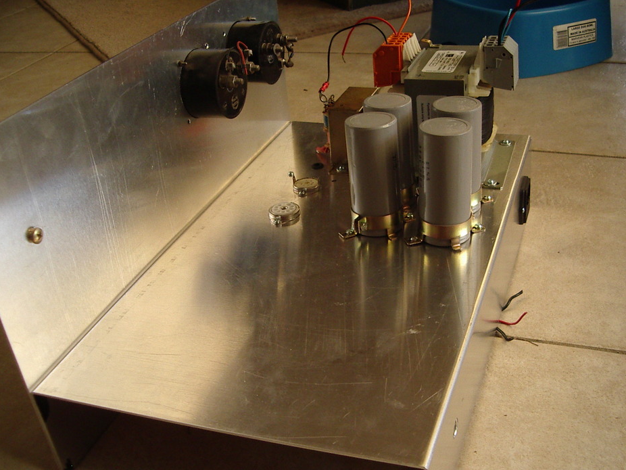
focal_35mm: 42
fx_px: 760
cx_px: 312
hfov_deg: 44.8
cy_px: 243
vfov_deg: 34.4
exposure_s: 1/50
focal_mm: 5.8
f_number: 2.6
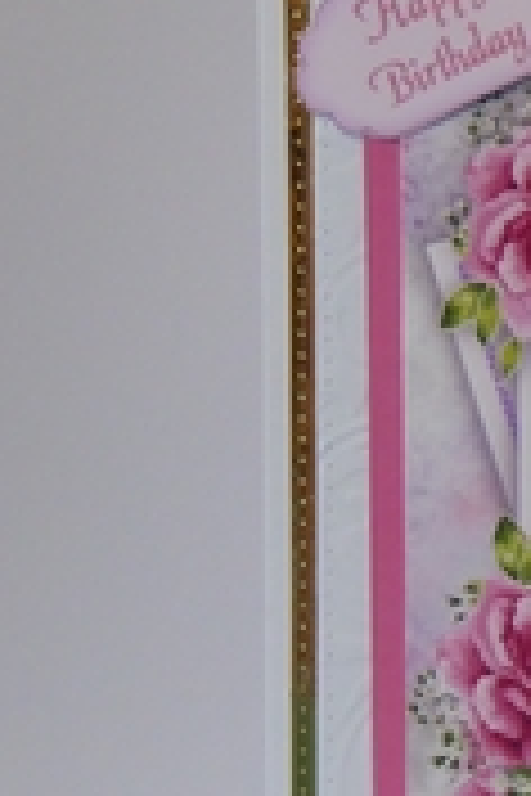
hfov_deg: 5.2
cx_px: 1004
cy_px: 474
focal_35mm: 259
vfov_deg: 8.0
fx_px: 5730
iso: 400
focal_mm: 16.1
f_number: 4.9
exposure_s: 1/13
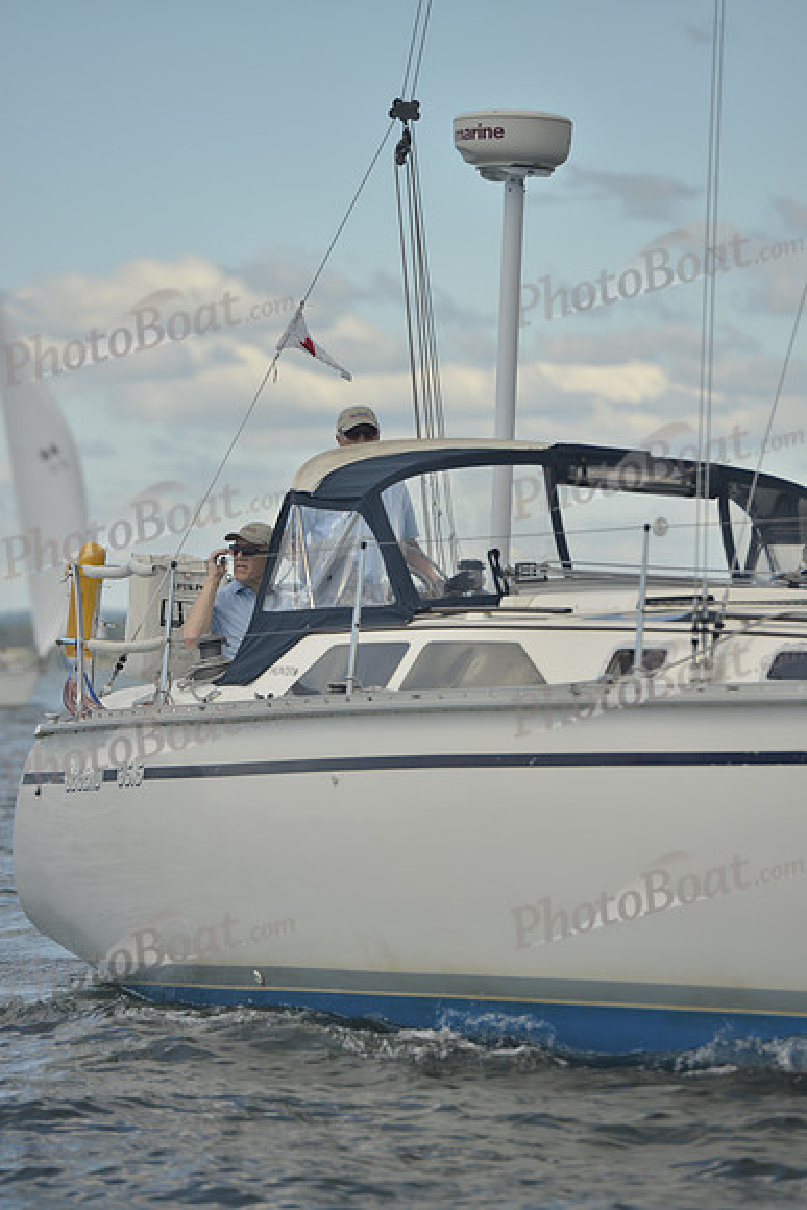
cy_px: 605
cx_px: 404
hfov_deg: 6.9
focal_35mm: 200
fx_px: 6720
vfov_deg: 10.3
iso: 200
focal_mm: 200
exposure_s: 1/800
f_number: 5
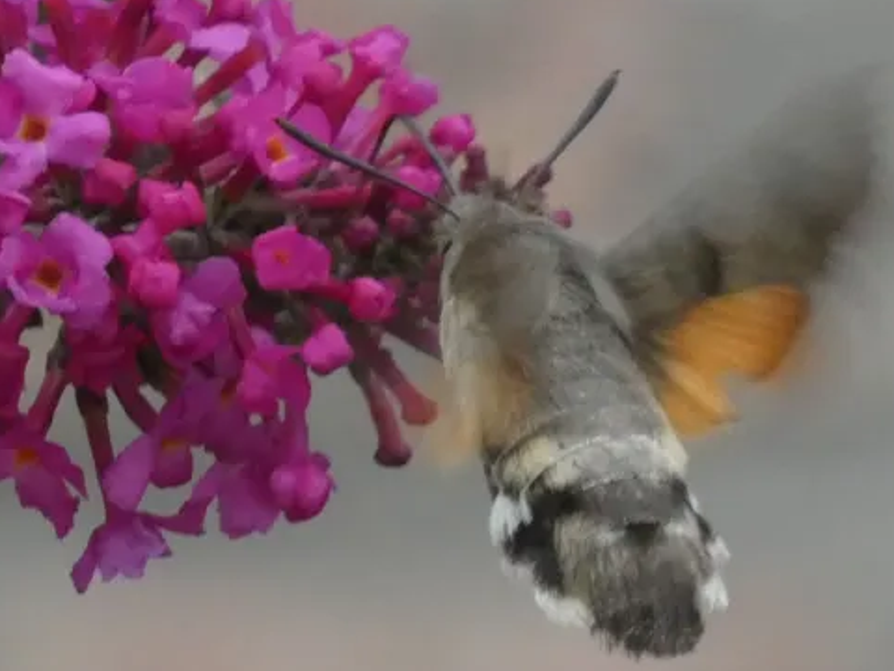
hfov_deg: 2.4
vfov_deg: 1.8
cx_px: 475
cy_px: 367
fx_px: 21436
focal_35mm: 830
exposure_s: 1/250
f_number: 5.6
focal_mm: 111.5
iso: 640
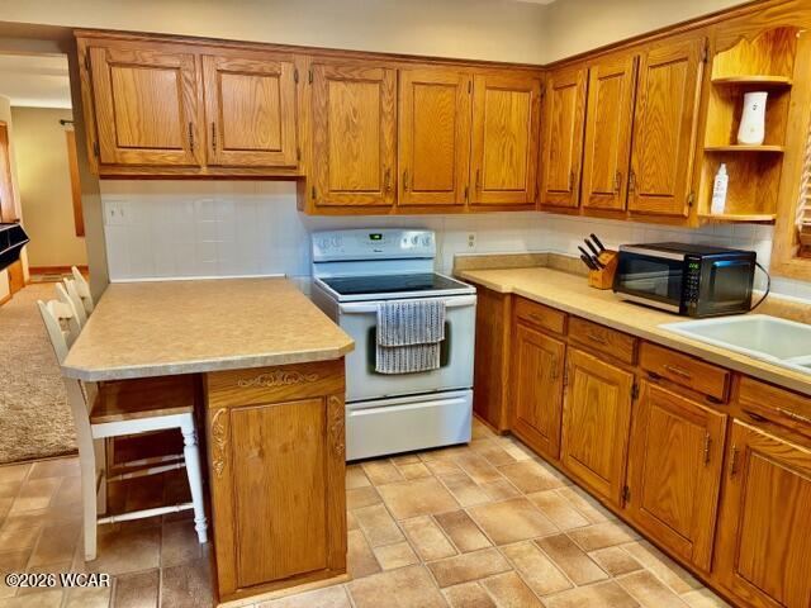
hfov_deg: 67.3
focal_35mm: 26
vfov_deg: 53.1
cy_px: 304
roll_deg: +0.0
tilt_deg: -10.9
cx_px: 406
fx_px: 609
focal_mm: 5.96
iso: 500
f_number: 1.6
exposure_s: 1/60
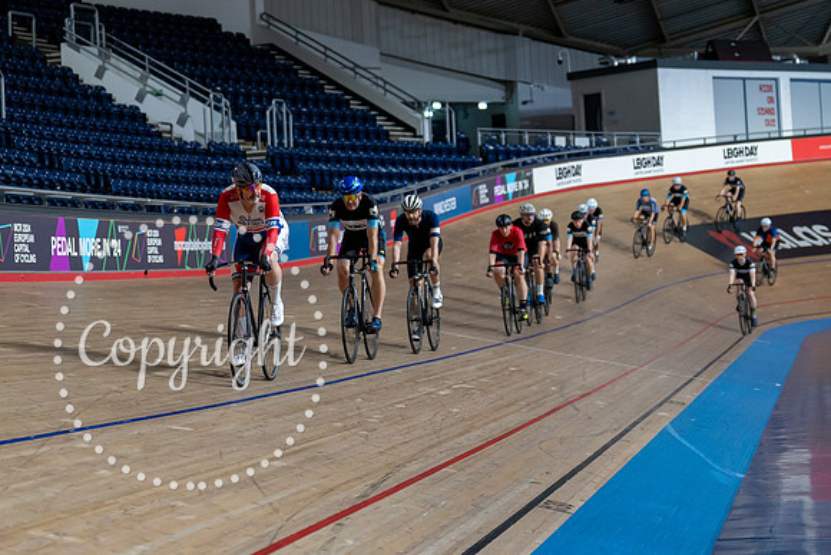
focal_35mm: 98
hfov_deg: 20.7
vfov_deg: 13.9
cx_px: 249
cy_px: 166
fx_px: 2263
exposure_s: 1/800
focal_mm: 70
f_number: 2.8
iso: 3200
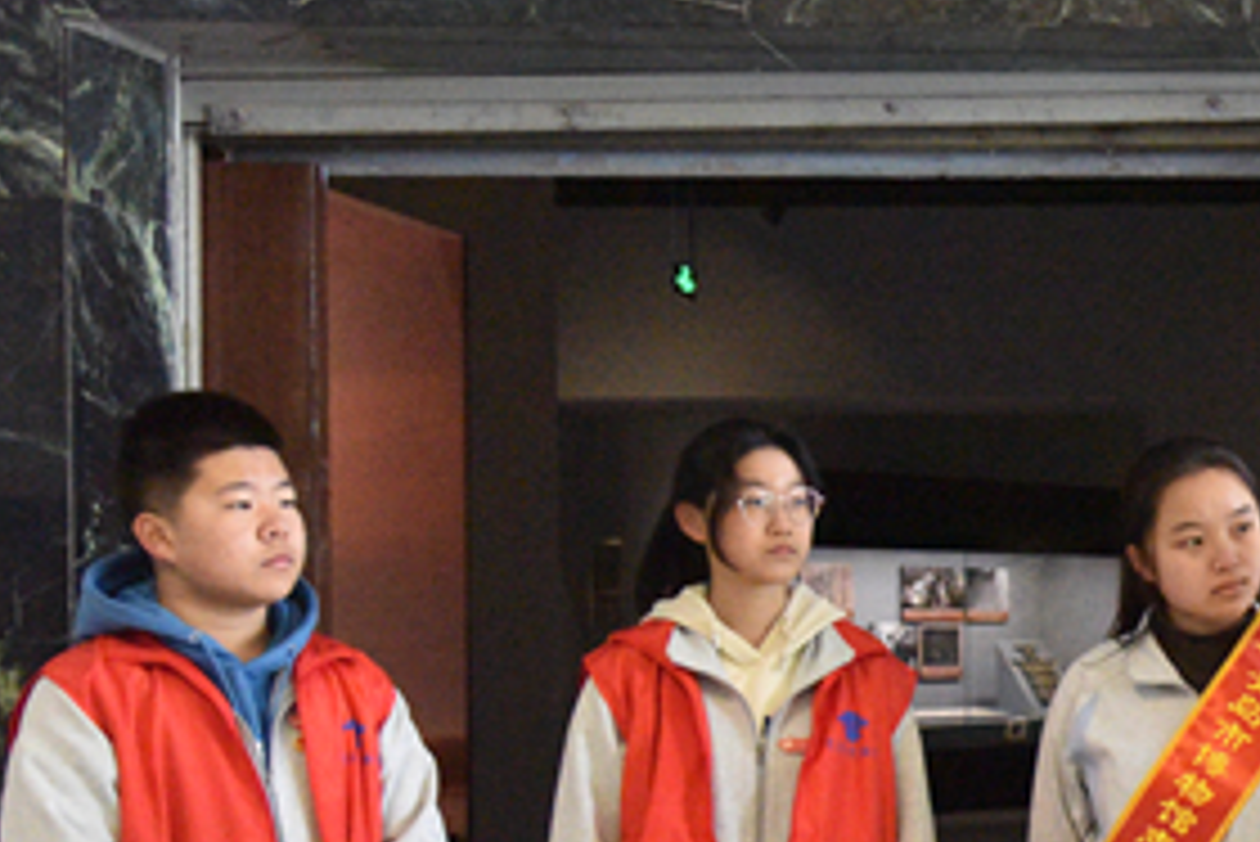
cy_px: 624
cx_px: 1652
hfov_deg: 19.4
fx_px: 3397
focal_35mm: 97
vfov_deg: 14.1
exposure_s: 1/125
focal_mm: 34
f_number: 5
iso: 12800
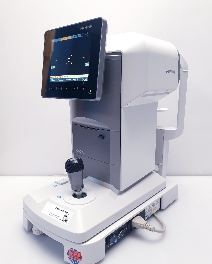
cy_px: 141
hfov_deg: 51.5
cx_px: 107
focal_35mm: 28
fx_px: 220
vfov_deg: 62.1
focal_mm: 4.3
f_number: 2.4
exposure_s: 1/50
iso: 80
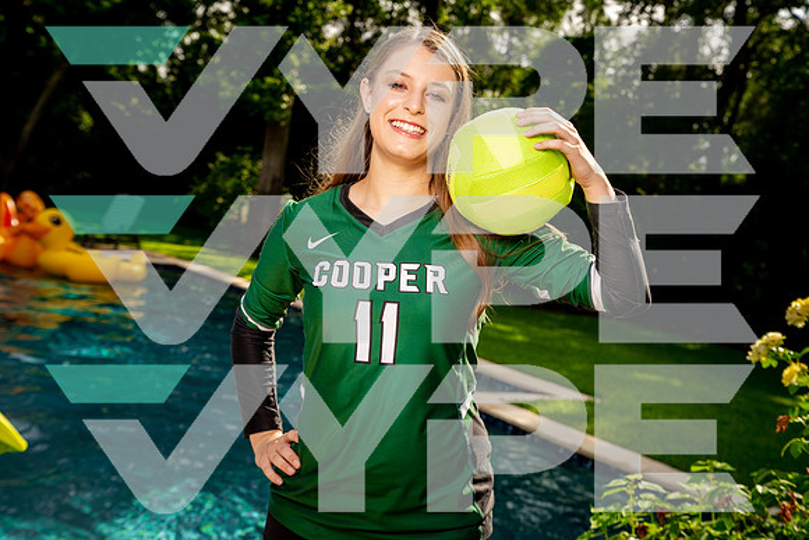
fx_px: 1169
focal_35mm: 52
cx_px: 404
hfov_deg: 38.2
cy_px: 270
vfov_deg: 26.0
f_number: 5.6
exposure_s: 1/320
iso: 125
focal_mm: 52
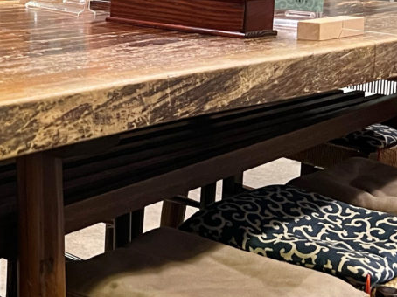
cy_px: -9
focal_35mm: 88
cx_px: -85
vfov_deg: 16.4
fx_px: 1009
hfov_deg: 20.7
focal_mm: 5.7
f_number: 1.5
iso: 500
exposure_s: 1/40
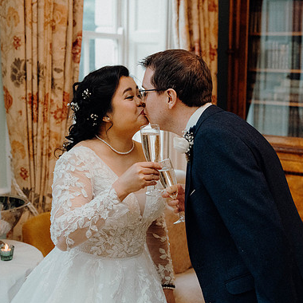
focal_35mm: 61
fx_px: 604
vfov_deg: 28.2
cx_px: 204
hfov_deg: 28.0
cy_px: 153
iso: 6400
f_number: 3.5
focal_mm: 47
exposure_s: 1/160
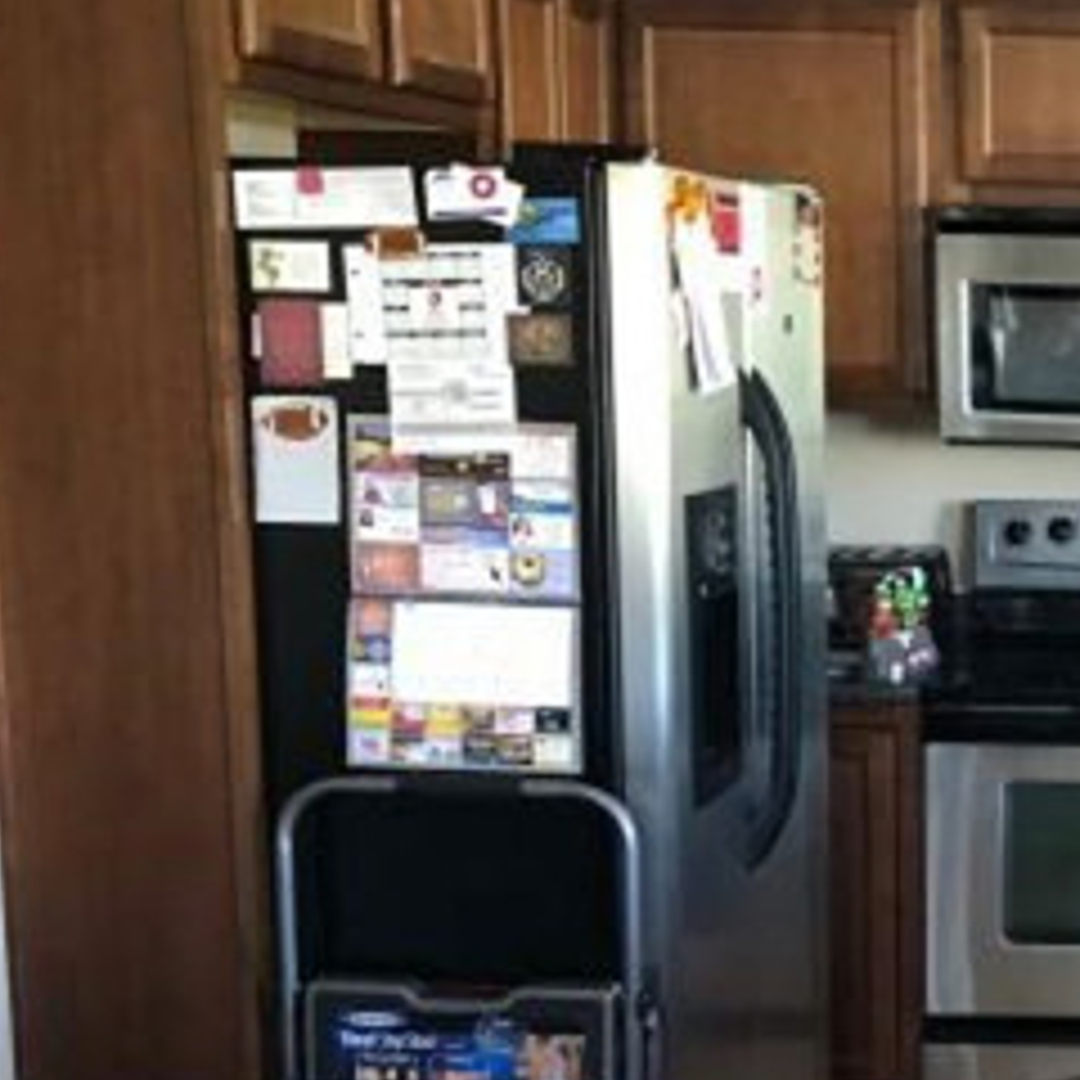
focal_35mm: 66
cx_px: 1300
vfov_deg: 26.0
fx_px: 2330
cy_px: 711
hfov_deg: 23.8
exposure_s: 1/15
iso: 80
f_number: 1.8
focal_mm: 4
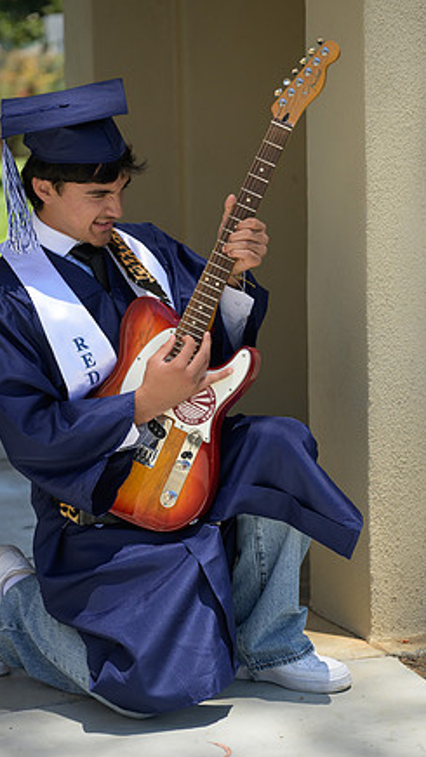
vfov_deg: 20.0
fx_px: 2150
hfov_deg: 11.3
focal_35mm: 107
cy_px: 373
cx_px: 172
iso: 800
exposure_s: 1/3200
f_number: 4
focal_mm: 99
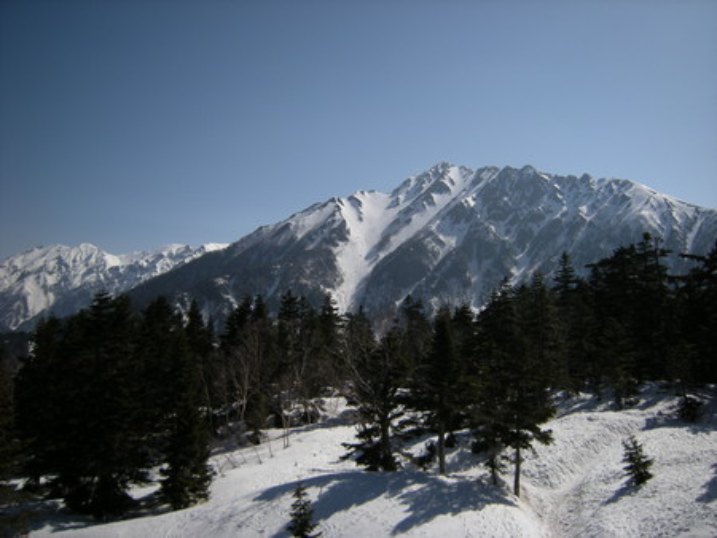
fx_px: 580
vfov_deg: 49.8
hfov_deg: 63.4
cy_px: 269
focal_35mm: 28
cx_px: 358
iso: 64
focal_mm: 4.7
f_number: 5.6
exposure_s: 1/565
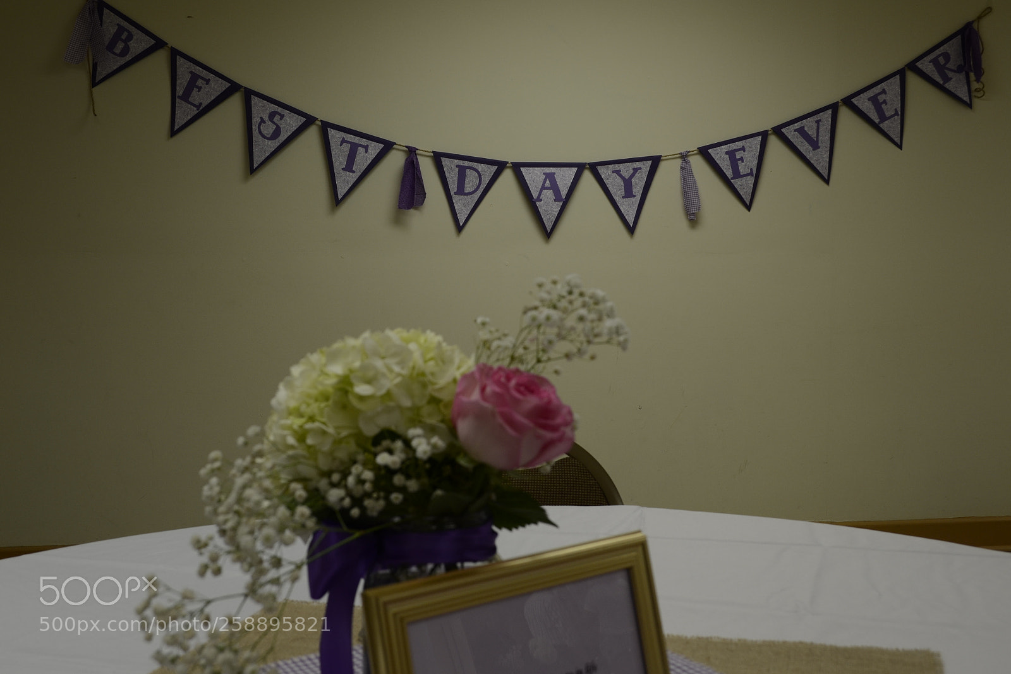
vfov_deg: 36.9
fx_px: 1011
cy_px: 337
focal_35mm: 36
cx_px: 506
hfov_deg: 53.1
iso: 100
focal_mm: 24
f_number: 6.3
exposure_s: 1/20
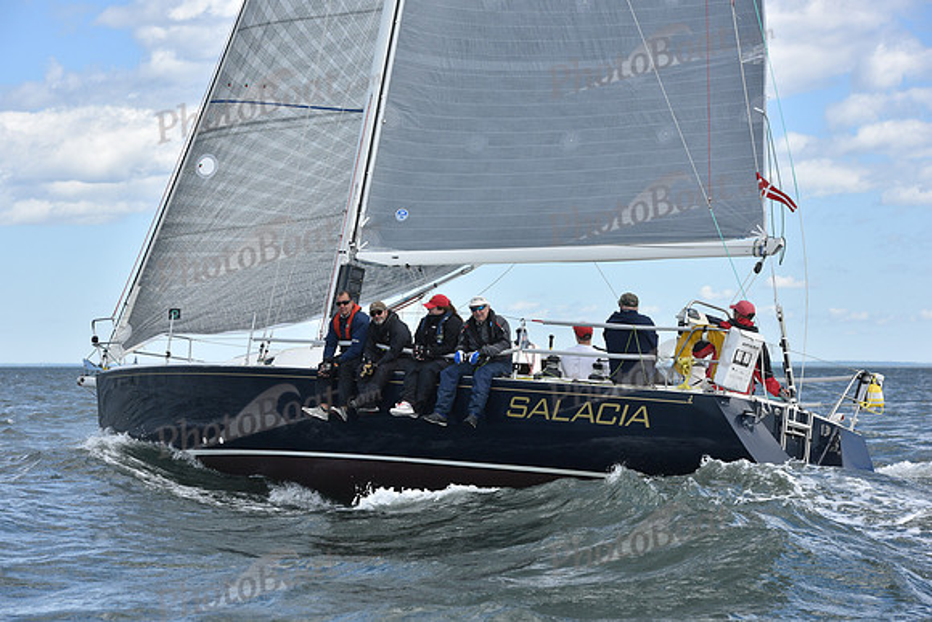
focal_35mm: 100
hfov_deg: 20.4
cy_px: 311
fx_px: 2589
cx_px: 466
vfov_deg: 13.7
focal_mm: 100
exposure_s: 1/1000
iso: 320
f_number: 7.1
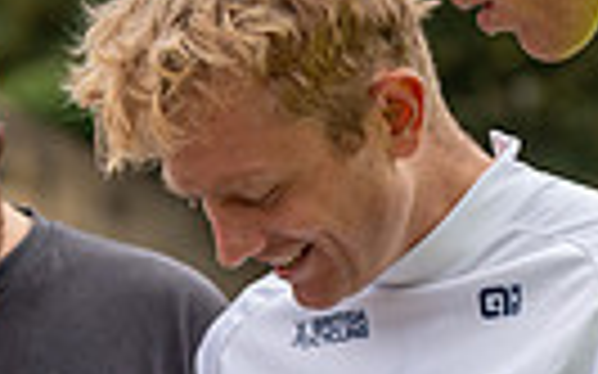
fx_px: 4203
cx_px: 324
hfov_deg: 8.1
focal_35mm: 258
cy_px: 622
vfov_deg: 5.0
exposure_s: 1/1000
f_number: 3.5
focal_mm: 75
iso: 1600
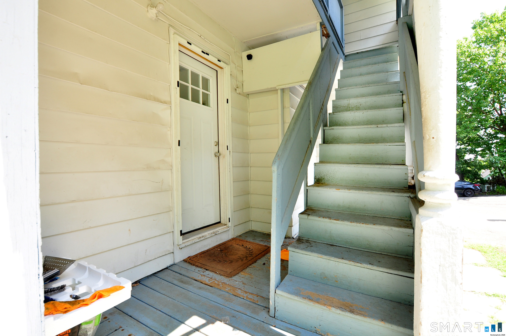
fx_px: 211
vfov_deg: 77.2
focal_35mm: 15
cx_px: 253
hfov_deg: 100.5
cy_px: 168
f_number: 7.1
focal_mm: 10
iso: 200
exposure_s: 1/50
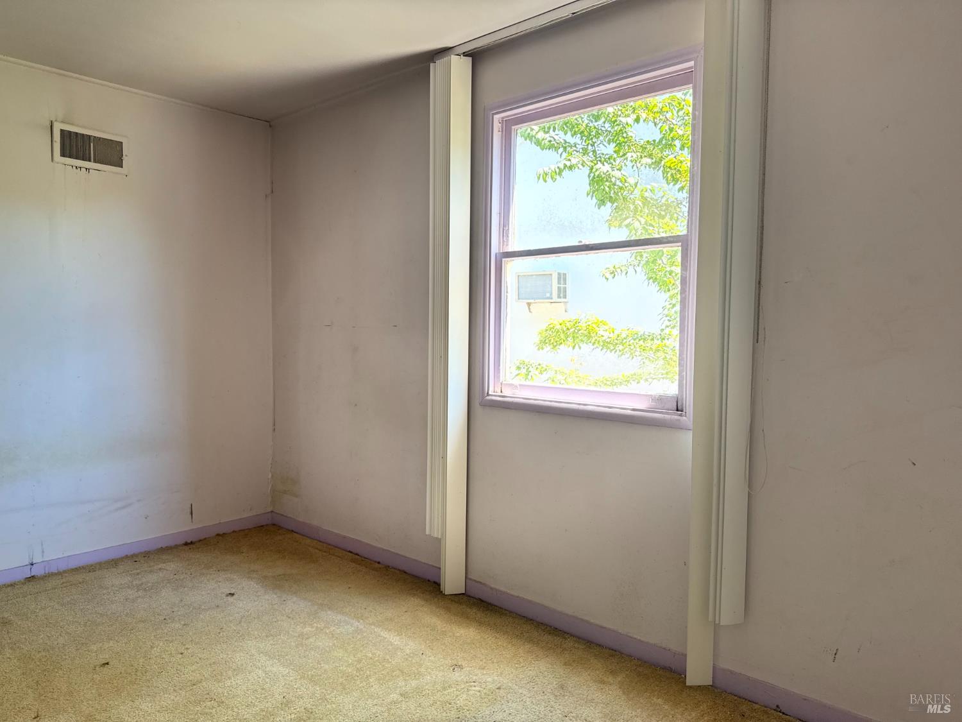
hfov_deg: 71.6
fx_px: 667
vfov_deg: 56.8
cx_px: 481
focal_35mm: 24
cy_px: 361
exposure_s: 1/121
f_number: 1.78
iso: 100
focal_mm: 6.76
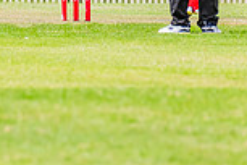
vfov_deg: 1.0
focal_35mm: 1361
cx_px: -155
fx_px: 9337
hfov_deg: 1.5
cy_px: -88
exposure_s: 1/1250
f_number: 10
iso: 800
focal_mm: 360
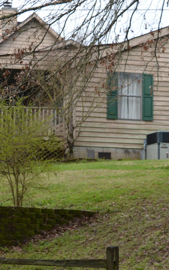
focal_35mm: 144
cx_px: 42
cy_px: 174
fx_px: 1061
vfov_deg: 14.5
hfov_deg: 9.1
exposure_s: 1/125
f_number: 5.6
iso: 100
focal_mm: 38
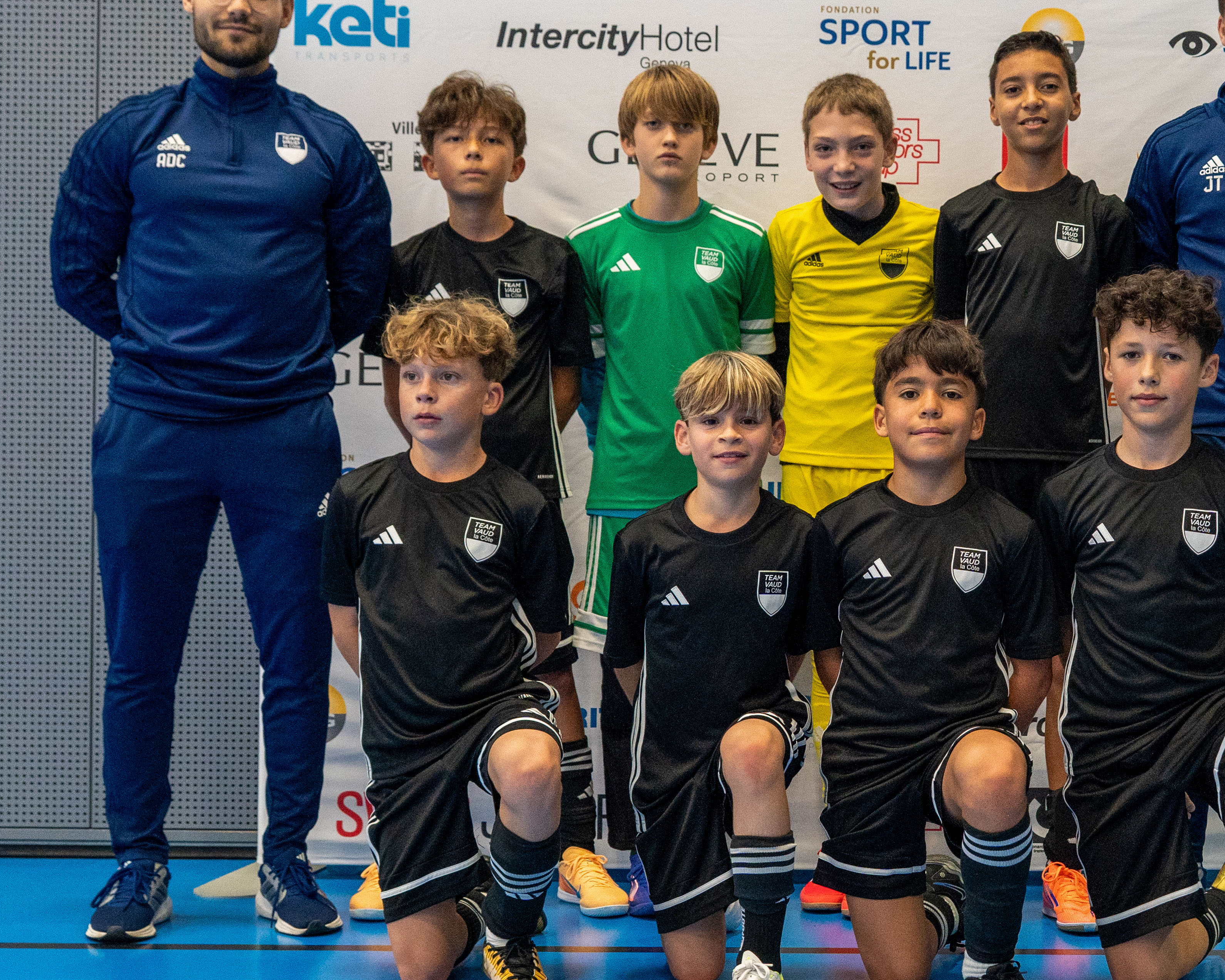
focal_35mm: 65
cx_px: 856
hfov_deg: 29.0
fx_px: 2343
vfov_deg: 23.6
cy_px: 504
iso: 2500
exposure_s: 1/125
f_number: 5
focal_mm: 31.3
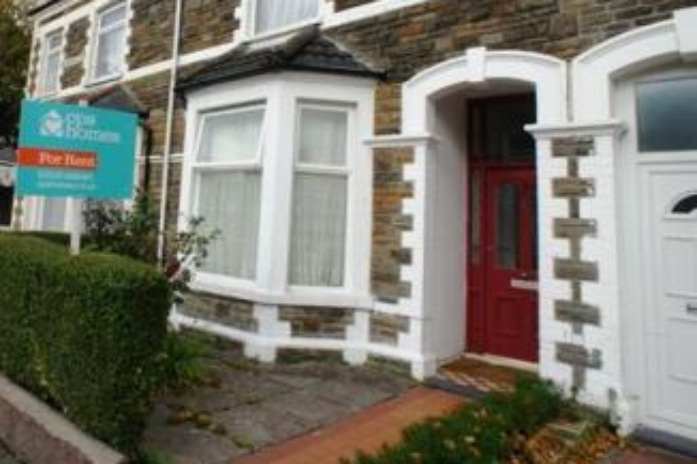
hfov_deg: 53.0
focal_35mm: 35
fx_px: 677
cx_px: 214
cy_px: 146
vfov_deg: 37.3
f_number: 11
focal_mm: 16
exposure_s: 1/125
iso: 200
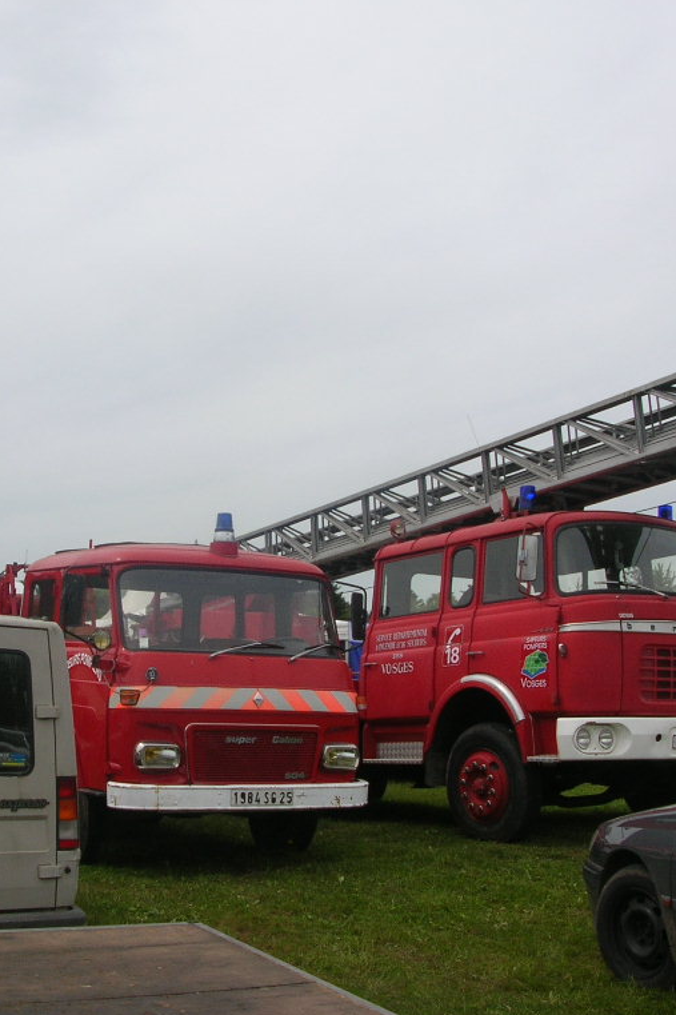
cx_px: 252
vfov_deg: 40.4
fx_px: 1381
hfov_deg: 27.4
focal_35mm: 49
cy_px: 507
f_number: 5.6
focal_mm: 5.8
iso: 50
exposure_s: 1/372
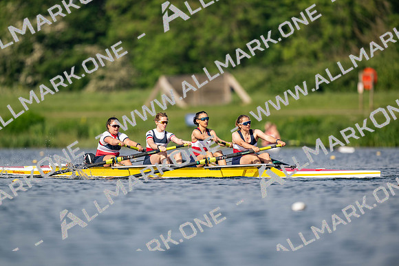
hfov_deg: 3.4
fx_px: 6651
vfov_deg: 2.3
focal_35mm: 600
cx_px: 200
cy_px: 133
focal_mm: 600
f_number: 4
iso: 220
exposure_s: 1/2500
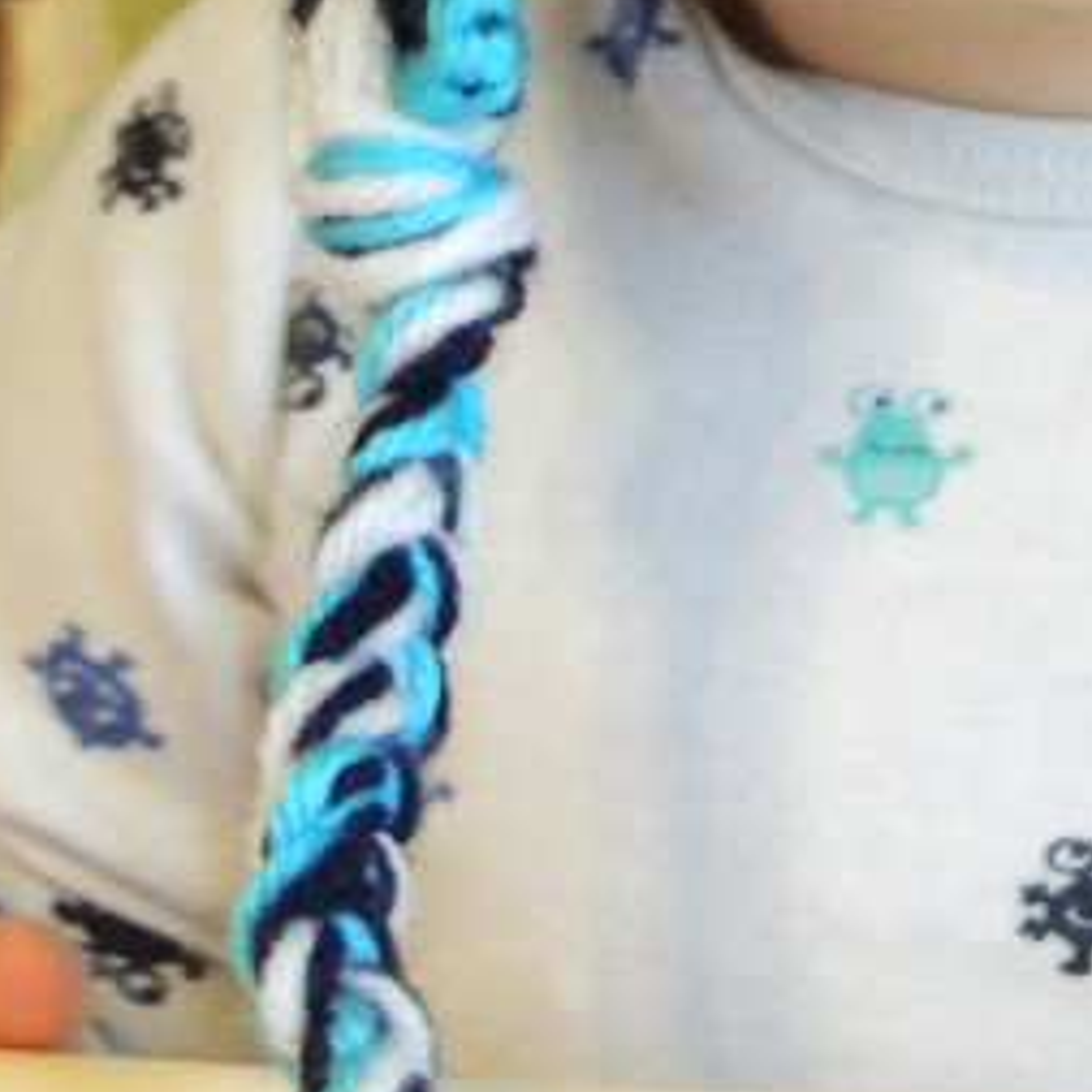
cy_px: -1062
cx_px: 773
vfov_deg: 4.6
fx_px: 13420
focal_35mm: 376
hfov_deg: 4.7
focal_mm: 18.7
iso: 450
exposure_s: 1/25
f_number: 4.2
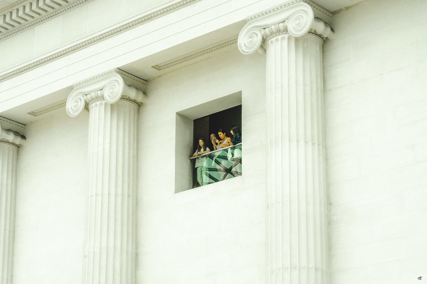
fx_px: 1067
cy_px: 142
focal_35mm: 90
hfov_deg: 22.6
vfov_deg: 15.2
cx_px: 214
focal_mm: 90
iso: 1250
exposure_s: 1/320
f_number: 11
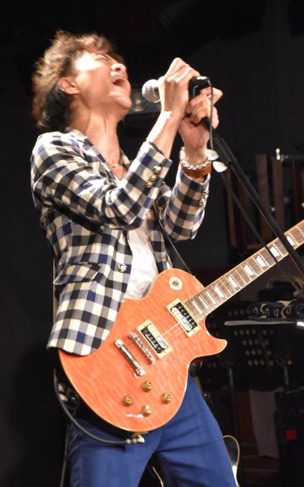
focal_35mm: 132
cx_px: 147
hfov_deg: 9.9
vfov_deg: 15.8
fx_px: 1752
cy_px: 244
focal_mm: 86
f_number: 5.6
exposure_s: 1/60
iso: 2500
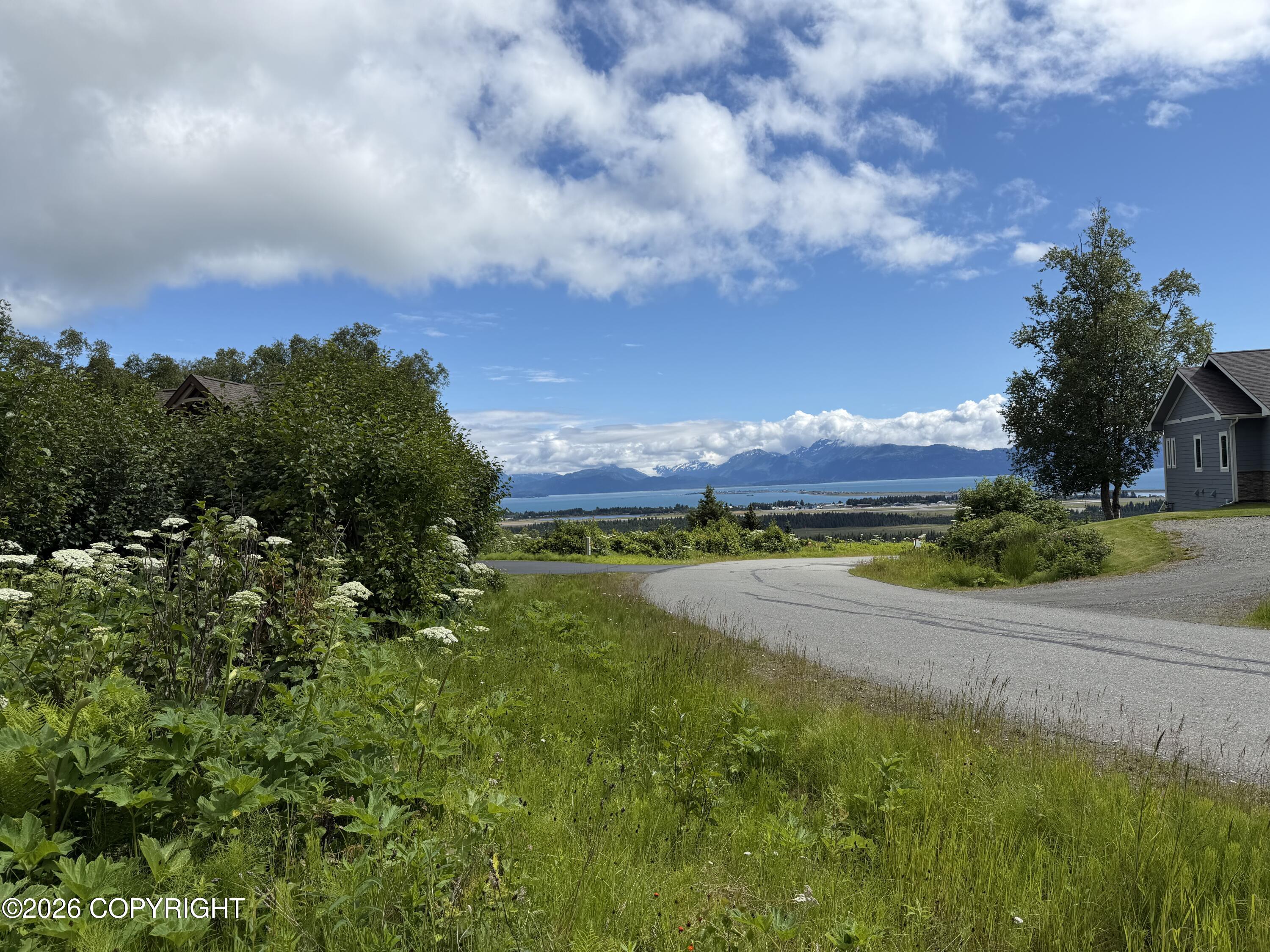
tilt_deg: -1.1
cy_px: 476
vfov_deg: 56.8
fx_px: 881
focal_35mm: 24
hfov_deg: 71.6
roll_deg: +2.2
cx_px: 635
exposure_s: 1/7353
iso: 80
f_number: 1.78
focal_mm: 6.76
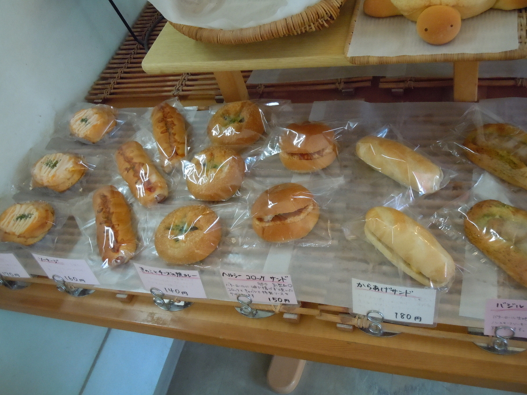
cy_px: 198
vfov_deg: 42.9
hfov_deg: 55.4
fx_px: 502
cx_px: 264
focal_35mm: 33
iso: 800
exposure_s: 1/100
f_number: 4
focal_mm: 5.9
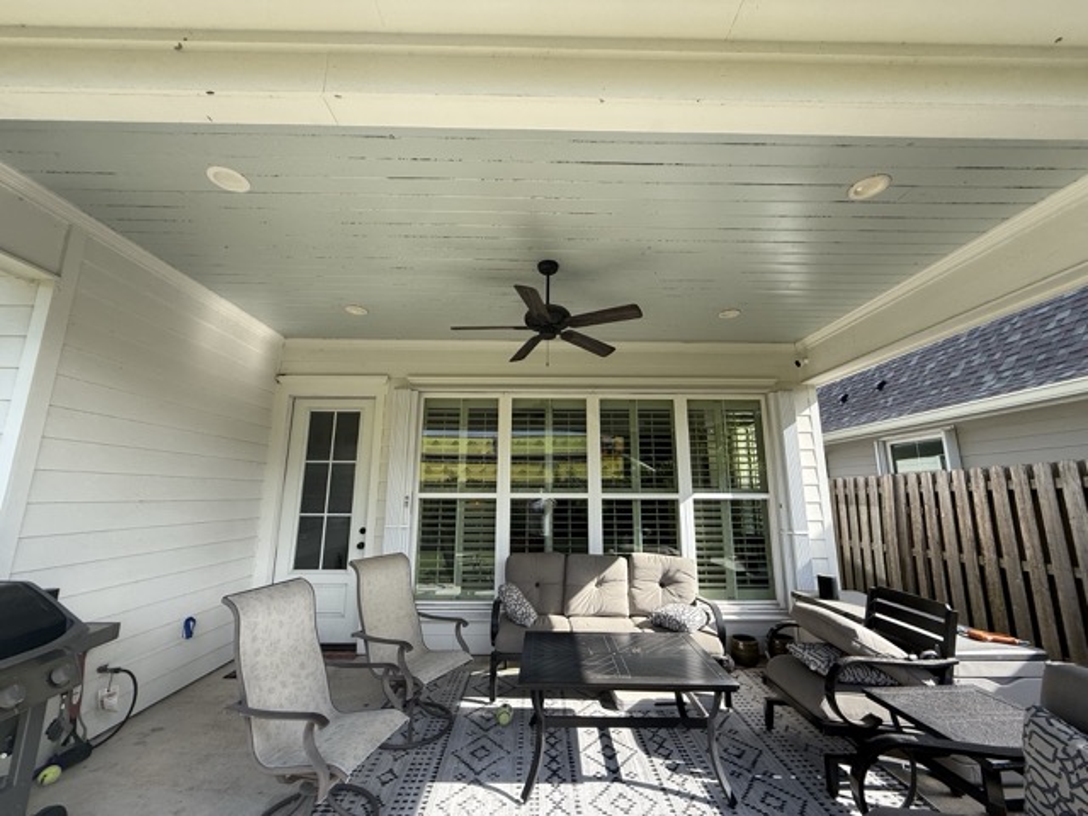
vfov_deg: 85.7
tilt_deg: +12.2
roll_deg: -0.2
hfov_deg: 102.1
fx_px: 440
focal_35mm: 14
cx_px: 544
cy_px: 408
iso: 50
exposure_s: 1/405
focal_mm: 2.22
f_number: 2.2
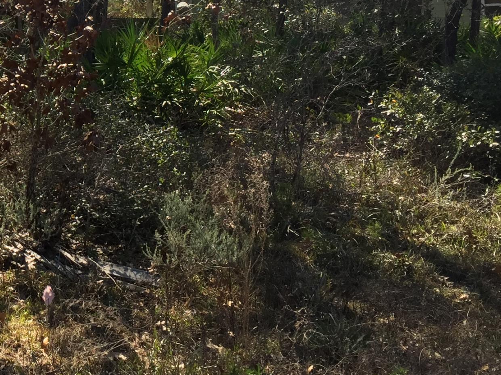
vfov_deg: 20.6
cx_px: -72
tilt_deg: +2.5
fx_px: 1013
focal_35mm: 70
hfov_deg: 25.4
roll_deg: +0.7
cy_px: 37
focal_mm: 4.15
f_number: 2.2
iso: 32
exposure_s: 1/670
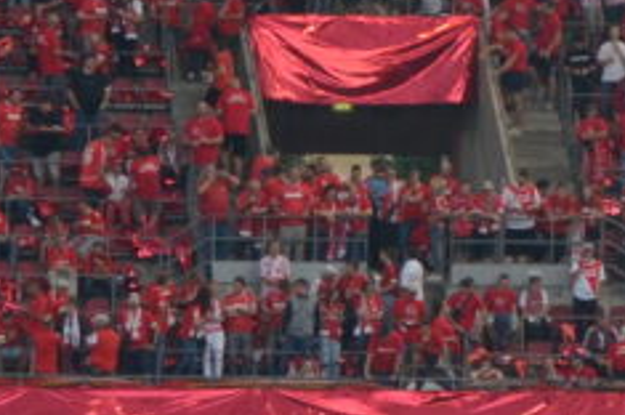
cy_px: 72
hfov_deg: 3.1
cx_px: 516
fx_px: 11668
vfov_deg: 2.0
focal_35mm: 673
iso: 500
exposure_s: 1/250
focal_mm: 66
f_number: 5.3
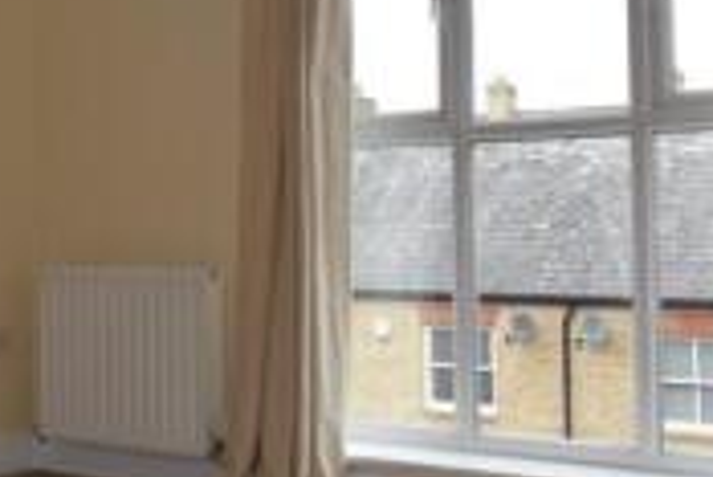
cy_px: 173
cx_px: 96
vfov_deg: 24.2
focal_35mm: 56
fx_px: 1110
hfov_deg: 34.0
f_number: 5.6
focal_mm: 10
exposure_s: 1/125
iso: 640
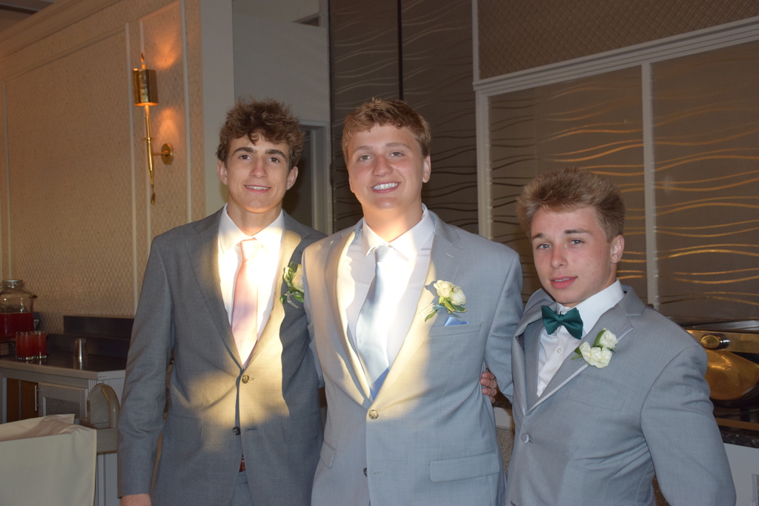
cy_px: 253
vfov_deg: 28.1
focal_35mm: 48
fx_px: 1012
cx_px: 380
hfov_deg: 41.1
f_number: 5
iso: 800
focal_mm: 32
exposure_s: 1/100
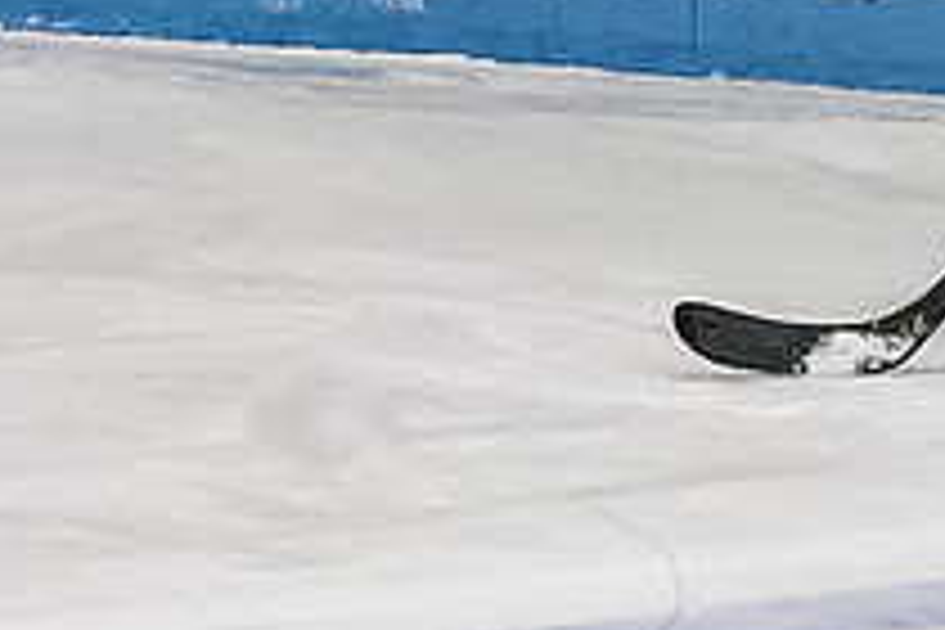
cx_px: 960
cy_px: -293
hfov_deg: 1.9
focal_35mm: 1061
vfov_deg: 1.3
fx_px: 27849
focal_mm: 92
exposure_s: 1/800
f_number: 4
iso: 2500
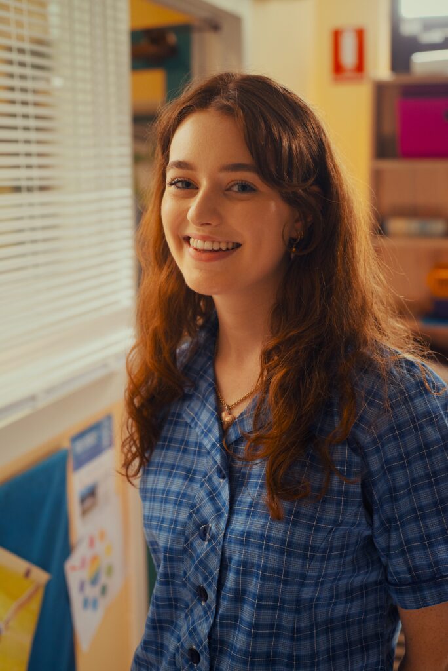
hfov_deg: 27.0
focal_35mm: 50
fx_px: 932
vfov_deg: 39.6
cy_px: 336
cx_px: 224
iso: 1000
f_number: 4
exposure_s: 1/200
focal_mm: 50
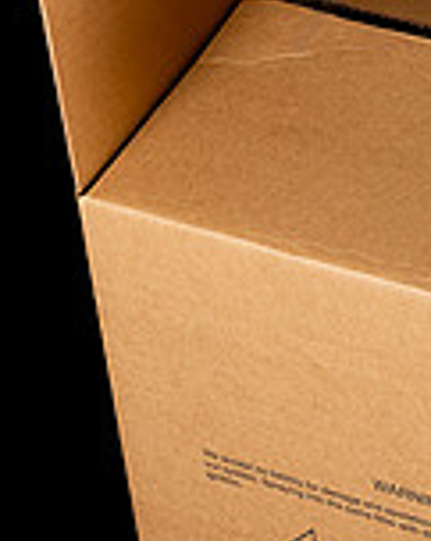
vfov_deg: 11.7
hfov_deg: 9.0
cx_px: 705
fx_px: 2639
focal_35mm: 165
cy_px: 230
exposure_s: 1/125
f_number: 8
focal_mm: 46
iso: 160
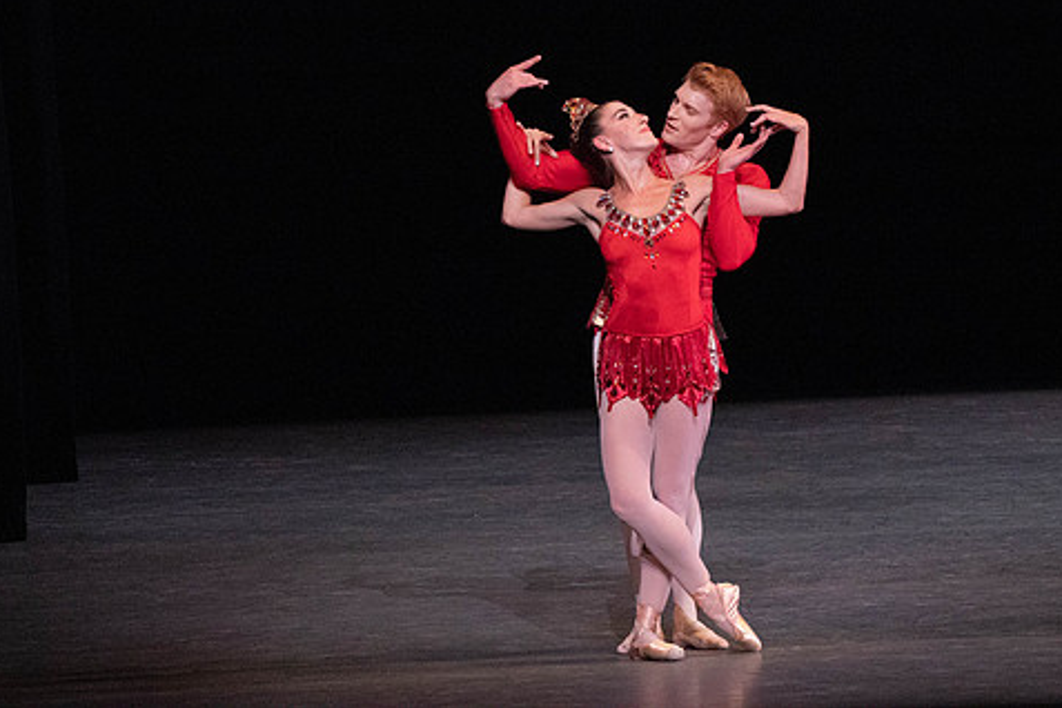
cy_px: 279
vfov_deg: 3.2
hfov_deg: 4.8
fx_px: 12743
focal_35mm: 432
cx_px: 597
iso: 16000
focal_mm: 355
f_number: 11
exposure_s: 1/500
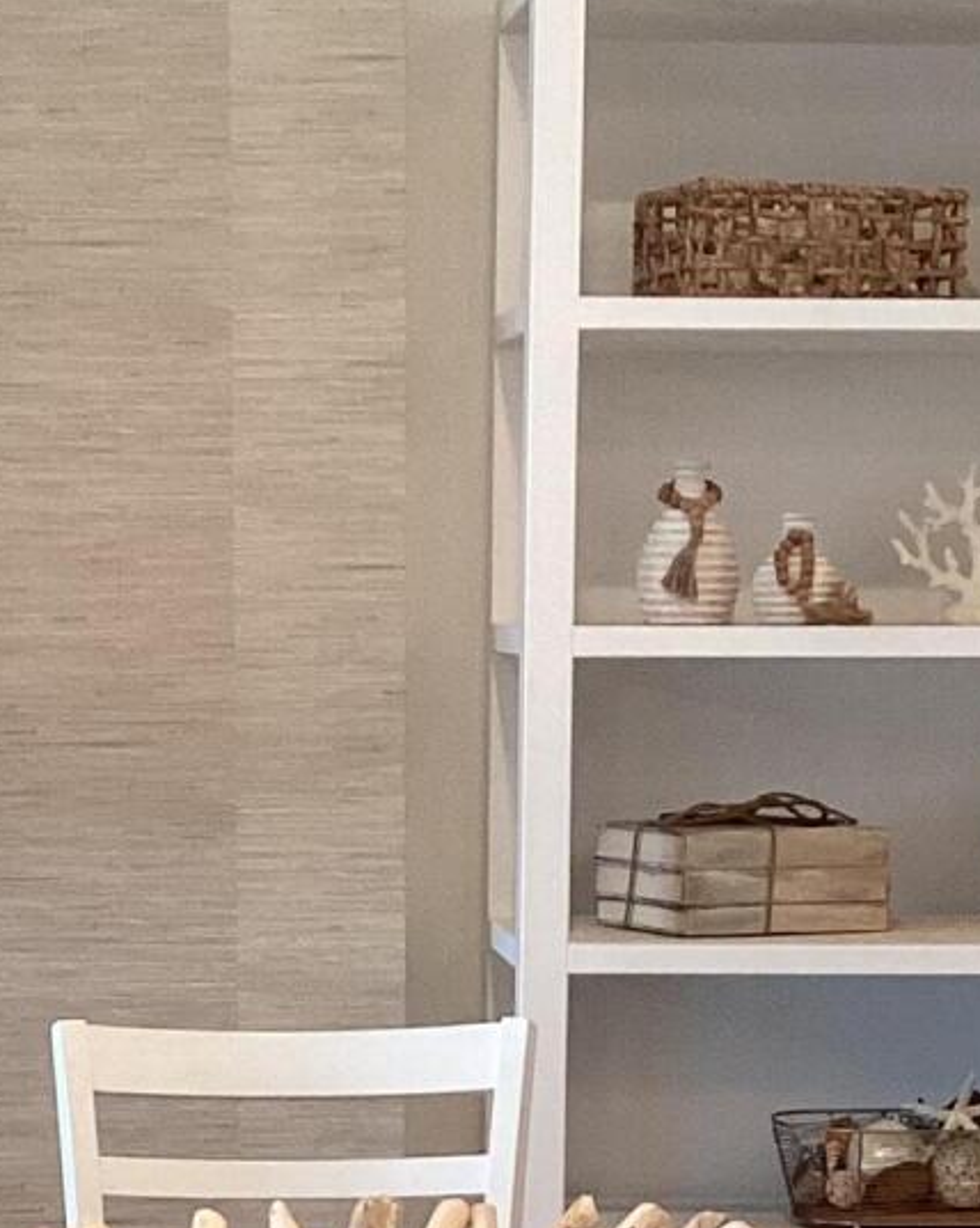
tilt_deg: -10.2
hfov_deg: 13.6
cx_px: 309
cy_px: 1313
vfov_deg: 16.6
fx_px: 4102
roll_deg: -1.6
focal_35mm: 113
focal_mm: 3.3
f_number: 2.4
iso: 160
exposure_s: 1/60
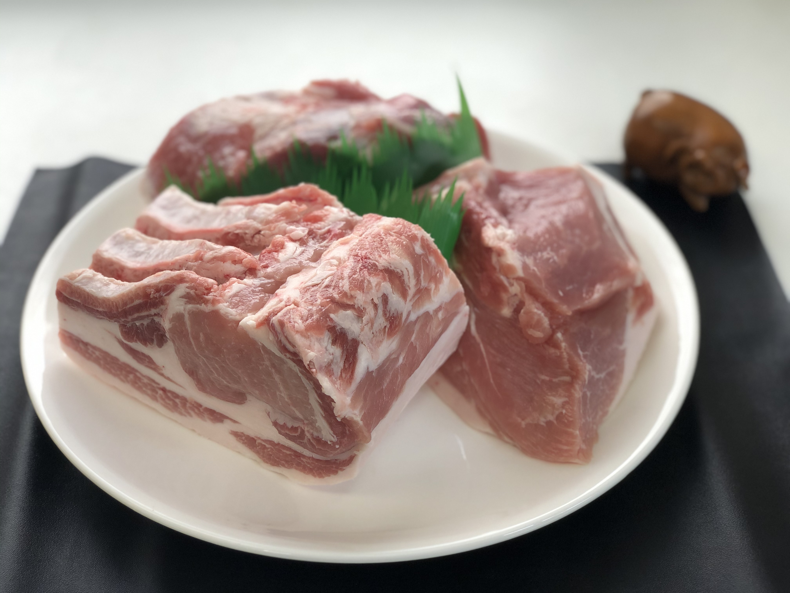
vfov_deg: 28.0
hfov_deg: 36.8
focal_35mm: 52
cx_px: 395
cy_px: 296
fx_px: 1187
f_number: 2.4
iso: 25
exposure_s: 1/60
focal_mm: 6
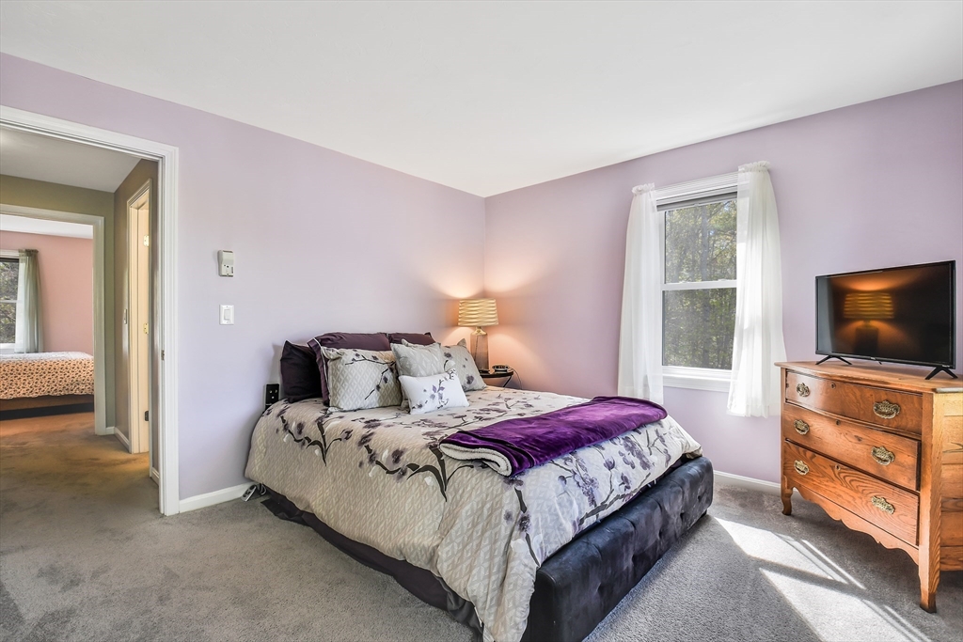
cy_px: 321
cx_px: 482
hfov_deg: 100.4
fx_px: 401
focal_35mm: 15
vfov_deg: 77.3
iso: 125
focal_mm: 10
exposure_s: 1/15
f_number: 8
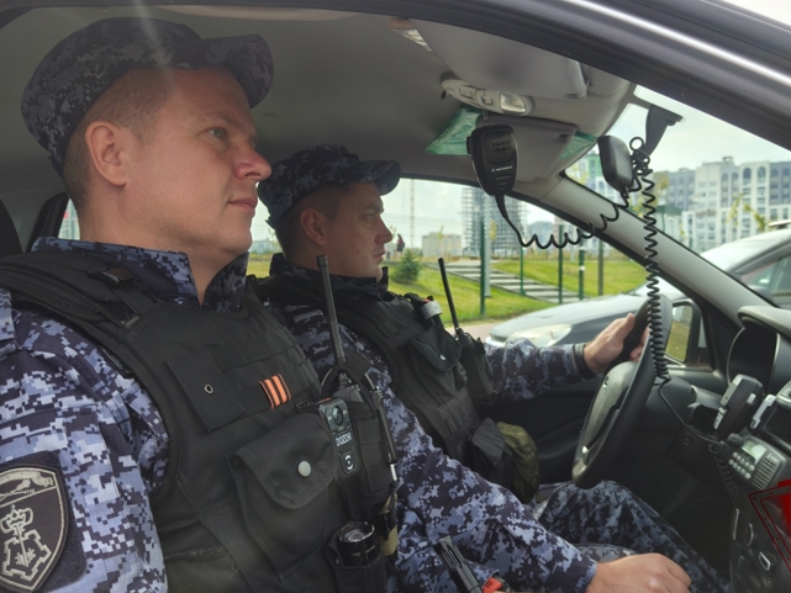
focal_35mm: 27
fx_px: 617
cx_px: 394
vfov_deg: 51.4
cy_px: 297
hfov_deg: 65.3
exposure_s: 1/948
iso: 80
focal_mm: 5.59
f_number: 1.8
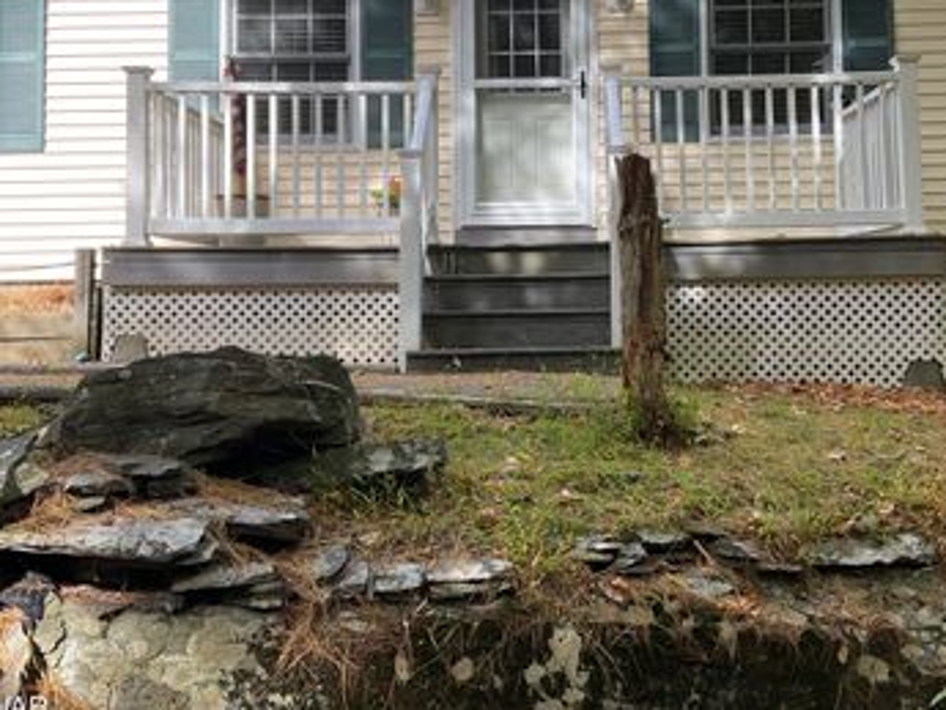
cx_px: 554
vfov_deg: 34.1
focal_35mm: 42
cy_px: 240
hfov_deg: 44.6
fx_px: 1148
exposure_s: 1/279
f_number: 1.8
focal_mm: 3
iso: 25
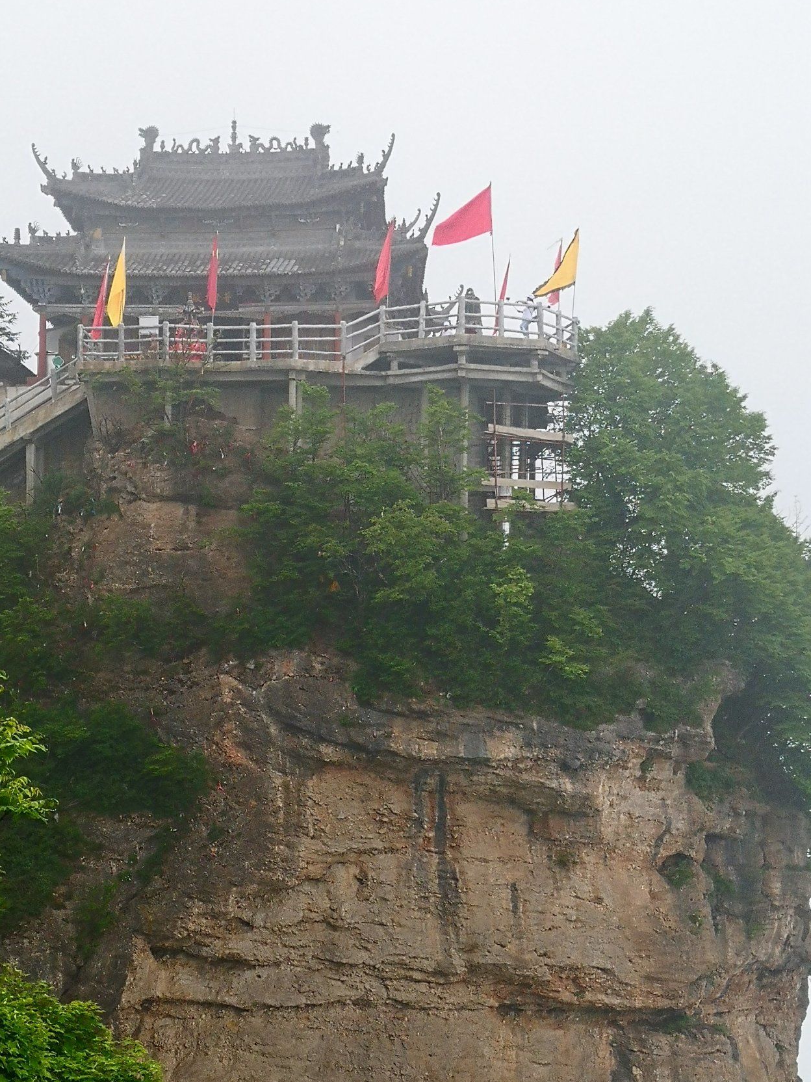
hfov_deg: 22.9
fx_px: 1999
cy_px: 798
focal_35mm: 64
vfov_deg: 29.8
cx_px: 342
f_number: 1.6
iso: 50
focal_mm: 3.95
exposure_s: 1/132
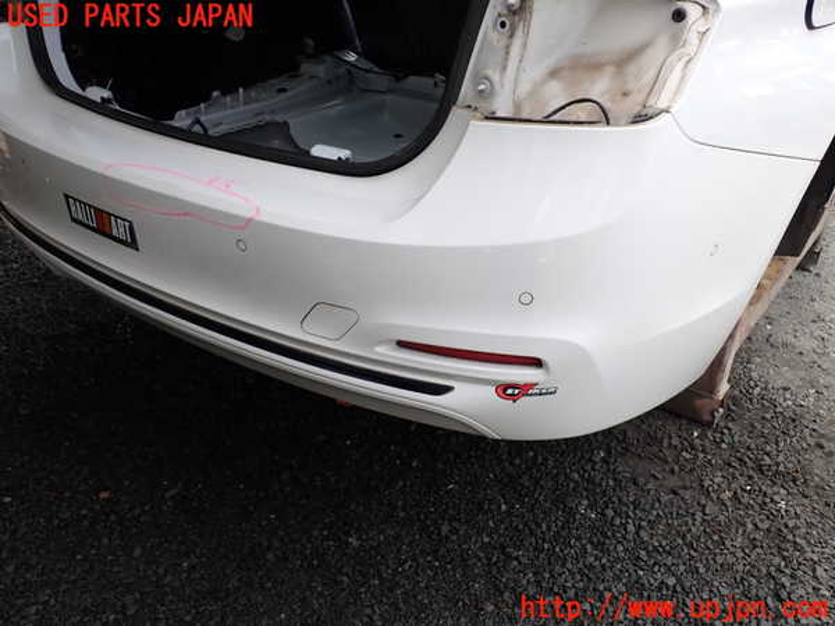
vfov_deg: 46.8
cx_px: 418
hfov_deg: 60.0
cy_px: 313
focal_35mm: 30
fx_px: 724
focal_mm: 5.4
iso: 100
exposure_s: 1/320
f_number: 3.2
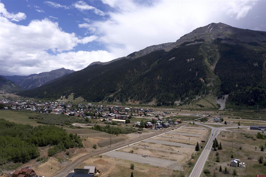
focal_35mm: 28
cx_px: 133
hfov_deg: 65.5
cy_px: 88
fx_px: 207
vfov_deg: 46.4
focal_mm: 10.26
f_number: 6.3
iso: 100
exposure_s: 1/800
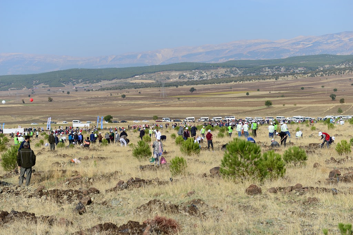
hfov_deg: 28.8
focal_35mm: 70
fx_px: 686
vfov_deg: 19.5
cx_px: 176
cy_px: 118
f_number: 6.3
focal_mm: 70
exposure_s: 1/1250
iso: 250
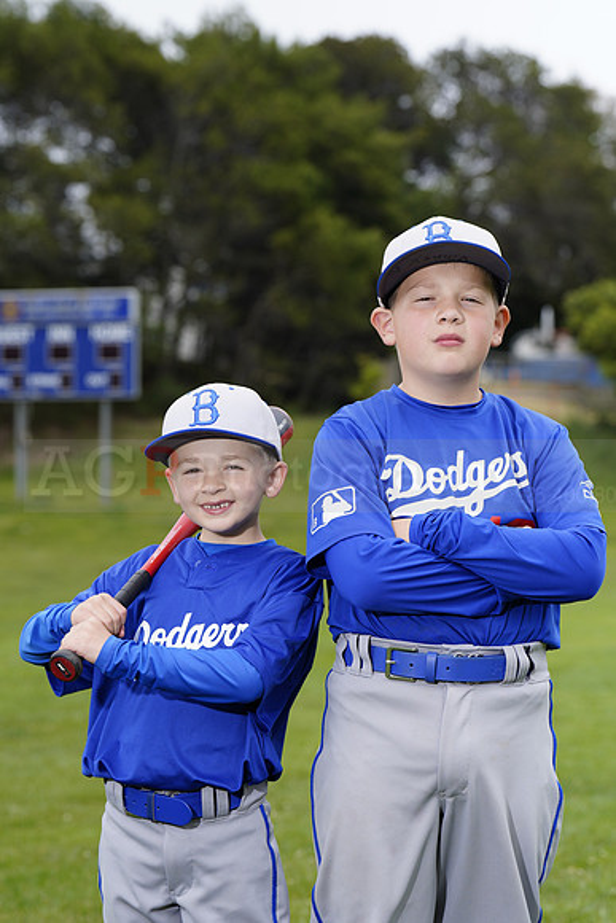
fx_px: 3078
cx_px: 308
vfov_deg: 17.1
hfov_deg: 11.4
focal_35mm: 120
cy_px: 462
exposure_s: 1/250
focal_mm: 120
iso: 100
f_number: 6.3
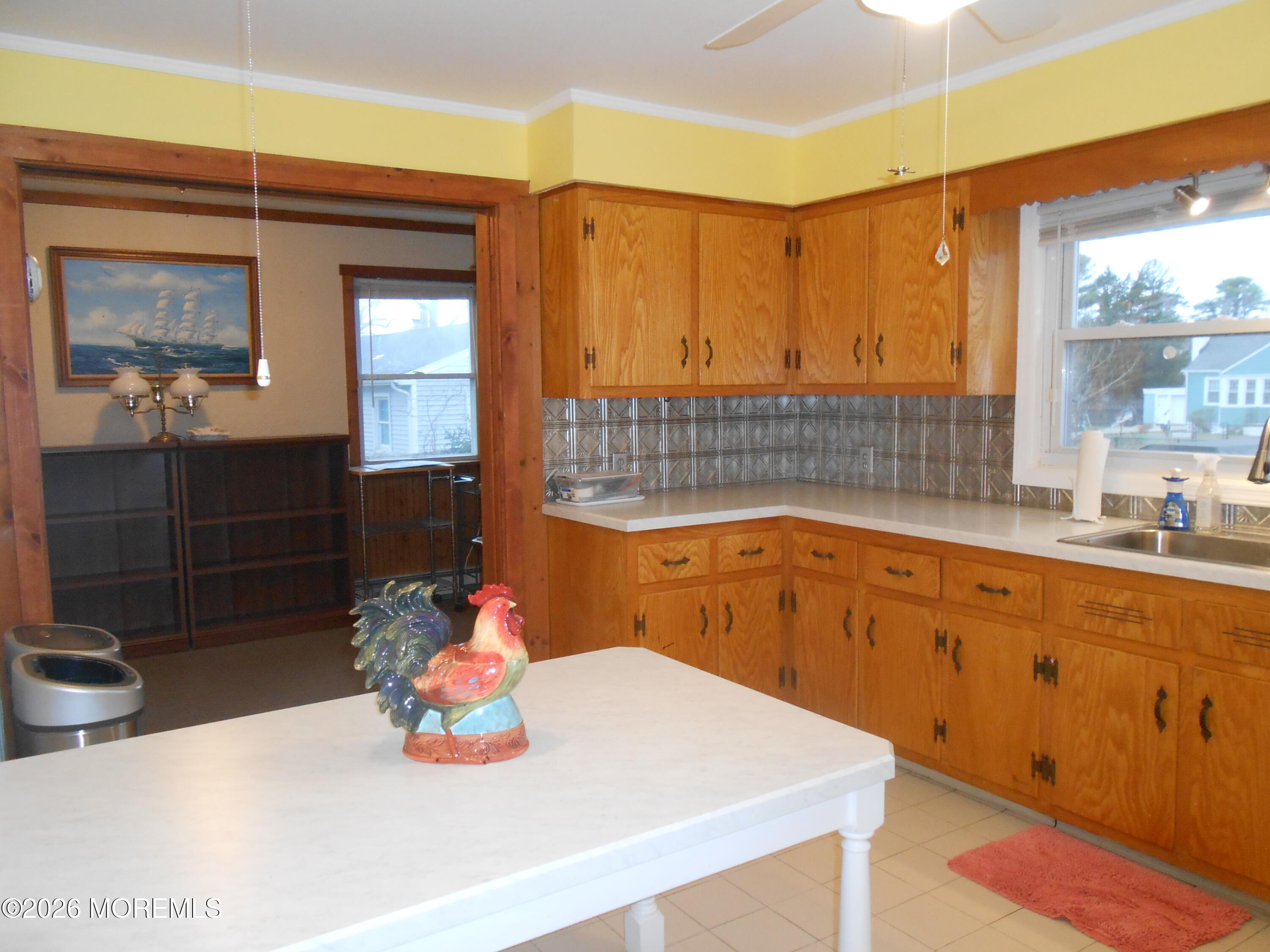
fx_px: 954
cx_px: 635
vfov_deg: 53.1
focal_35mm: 26
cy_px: 476
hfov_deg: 67.3
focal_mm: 4.6
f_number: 3.5
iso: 320
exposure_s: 1/25
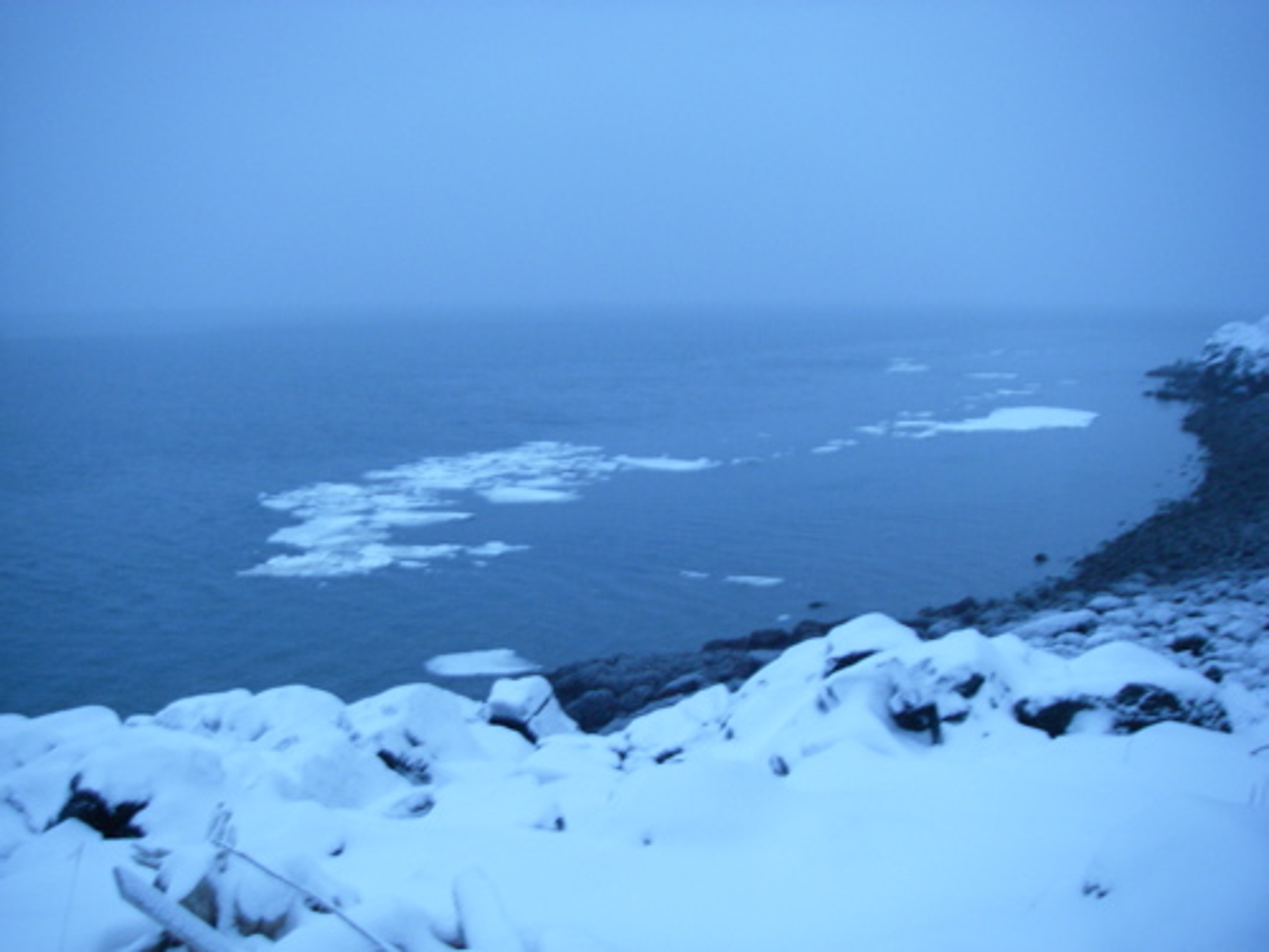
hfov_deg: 49.0
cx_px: 634
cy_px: 476
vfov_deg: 37.7
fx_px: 1393
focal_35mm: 38
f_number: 3.3
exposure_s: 1/8
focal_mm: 6.3
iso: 200
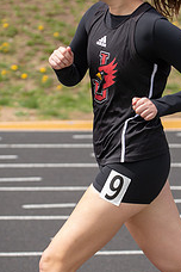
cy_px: 128
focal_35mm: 207
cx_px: 108
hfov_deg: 6.6
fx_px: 1561
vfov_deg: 9.9
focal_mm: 70
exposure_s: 1/1000
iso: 100
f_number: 2.8
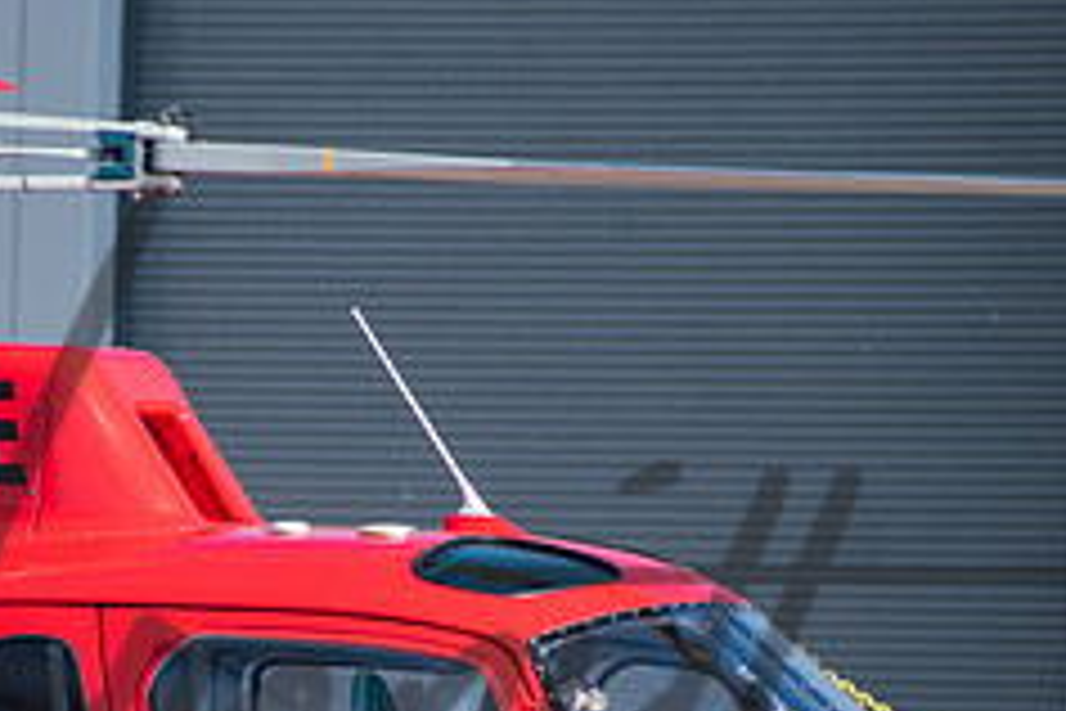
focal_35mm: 1102
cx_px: 216
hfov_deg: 1.9
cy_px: 682
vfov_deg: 1.2
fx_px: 32629
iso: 100
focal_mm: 300
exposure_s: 1/320
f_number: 6.3
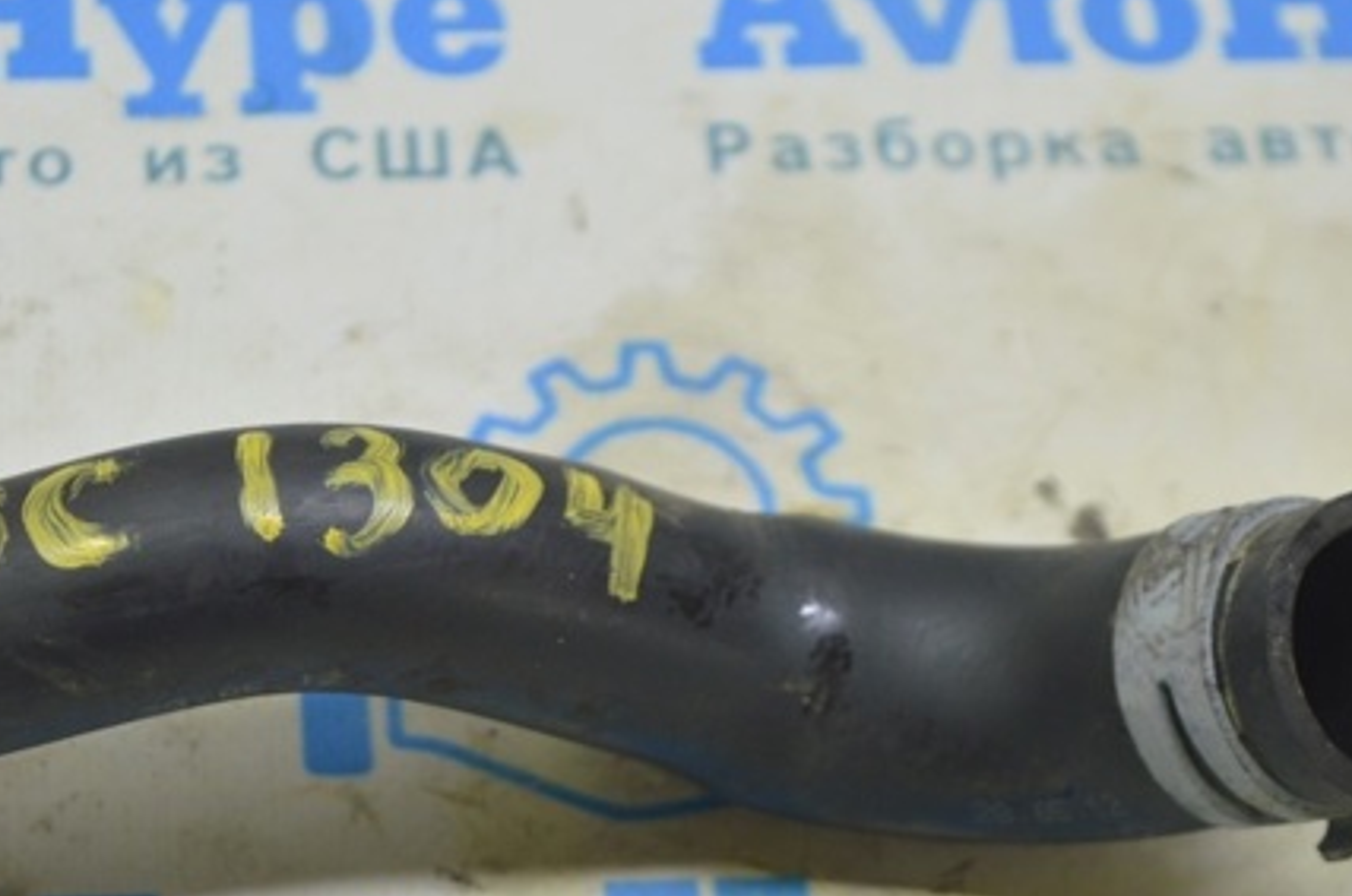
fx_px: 4639
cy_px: 581
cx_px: 405
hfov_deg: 16.5
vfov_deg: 11.0
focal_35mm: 124
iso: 400
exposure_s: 1/20
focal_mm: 55
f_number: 5.6
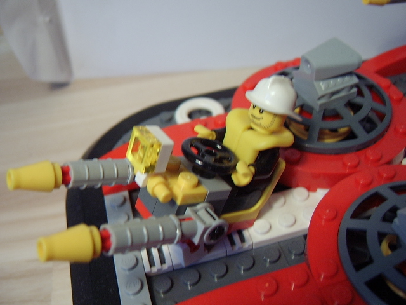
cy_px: 152
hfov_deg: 58.4
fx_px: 364
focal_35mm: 31
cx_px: 203
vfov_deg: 45.4
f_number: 2.7
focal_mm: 8.13
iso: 100
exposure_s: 1/27
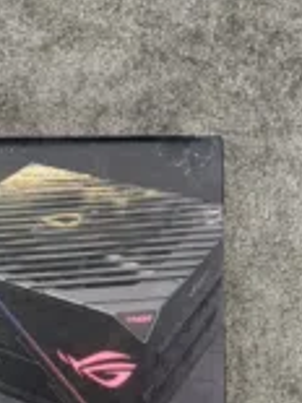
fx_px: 722
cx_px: -52
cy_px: 374
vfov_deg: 29.7
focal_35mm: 62
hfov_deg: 22.0
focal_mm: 6.76
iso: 250
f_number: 1.78
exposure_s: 1/50
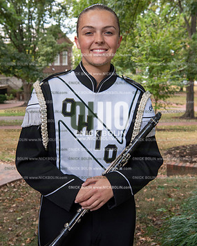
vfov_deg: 33.0
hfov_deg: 26.7
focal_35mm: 57
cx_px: 100
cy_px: 121
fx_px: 415
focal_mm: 48
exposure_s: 1/100
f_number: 8
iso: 500
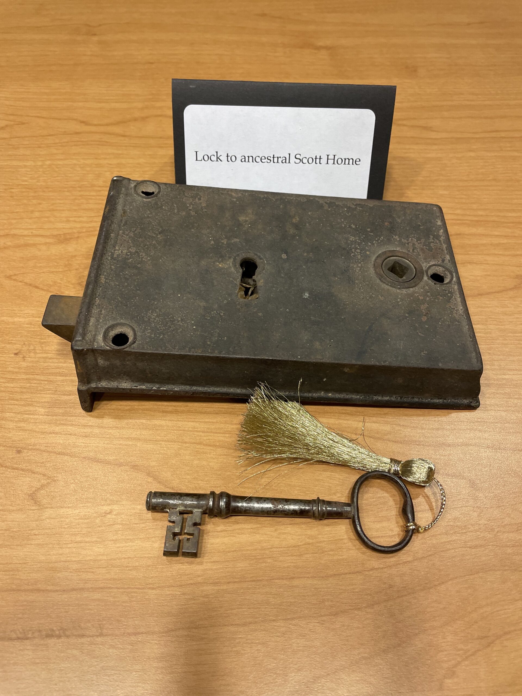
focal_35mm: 26
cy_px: 348
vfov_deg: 67.3
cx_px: 261
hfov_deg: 53.1
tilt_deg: -56.0
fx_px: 523
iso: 125
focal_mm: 4.2
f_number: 1.6
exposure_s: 1/120
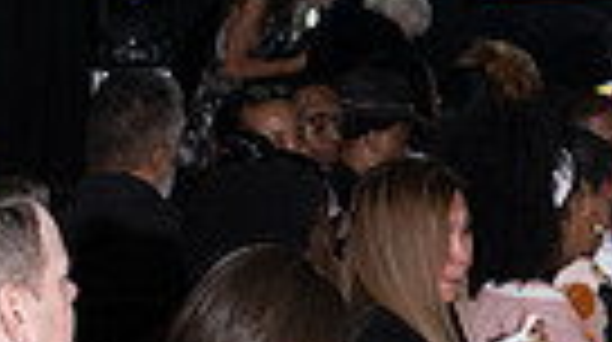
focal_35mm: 313
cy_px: 524
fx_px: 5071
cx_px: 1170
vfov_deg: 3.8
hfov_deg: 6.7
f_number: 5.6
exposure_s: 1/160
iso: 1250
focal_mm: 70
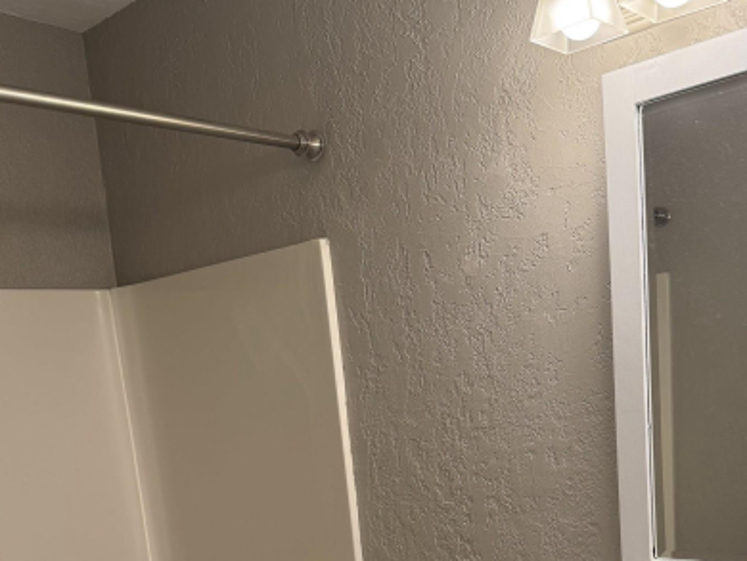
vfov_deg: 32.9
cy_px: 529
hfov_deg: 45.5
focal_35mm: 41
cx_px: 446
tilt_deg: -9.4
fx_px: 885
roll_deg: +5.5
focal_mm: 6.76
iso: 100
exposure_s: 1/121
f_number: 1.78
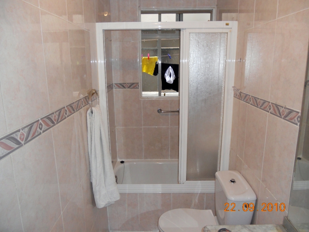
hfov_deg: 65.3
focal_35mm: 27
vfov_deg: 51.4
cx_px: 154
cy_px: 116
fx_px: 241
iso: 200
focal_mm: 4.9
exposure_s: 1/25
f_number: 3.2
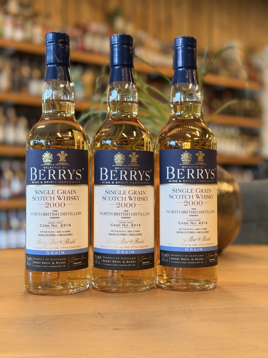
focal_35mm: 48
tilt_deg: +0.0
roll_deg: +0.4
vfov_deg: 39.7
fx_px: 495
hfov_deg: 30.3
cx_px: 134
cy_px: 179
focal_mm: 6.76
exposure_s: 1/50
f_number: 1.78
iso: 80
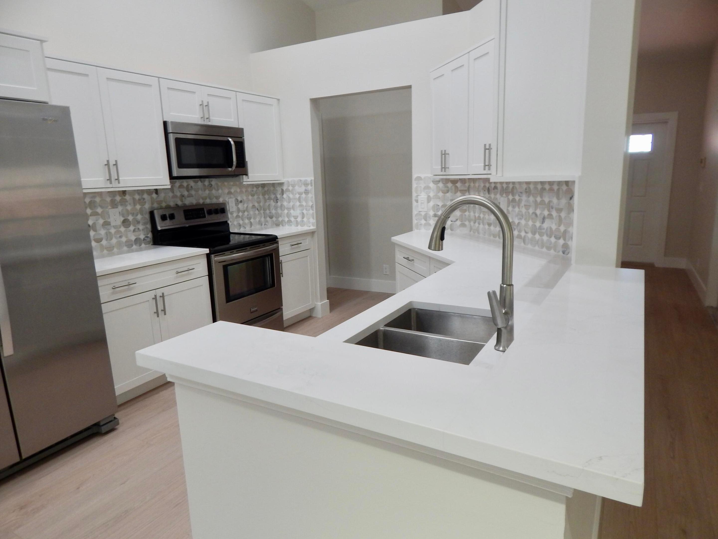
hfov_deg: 76.4
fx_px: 456
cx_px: 359
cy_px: 270
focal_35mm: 22
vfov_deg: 61.1
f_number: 3
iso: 125
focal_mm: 4
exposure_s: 1/40
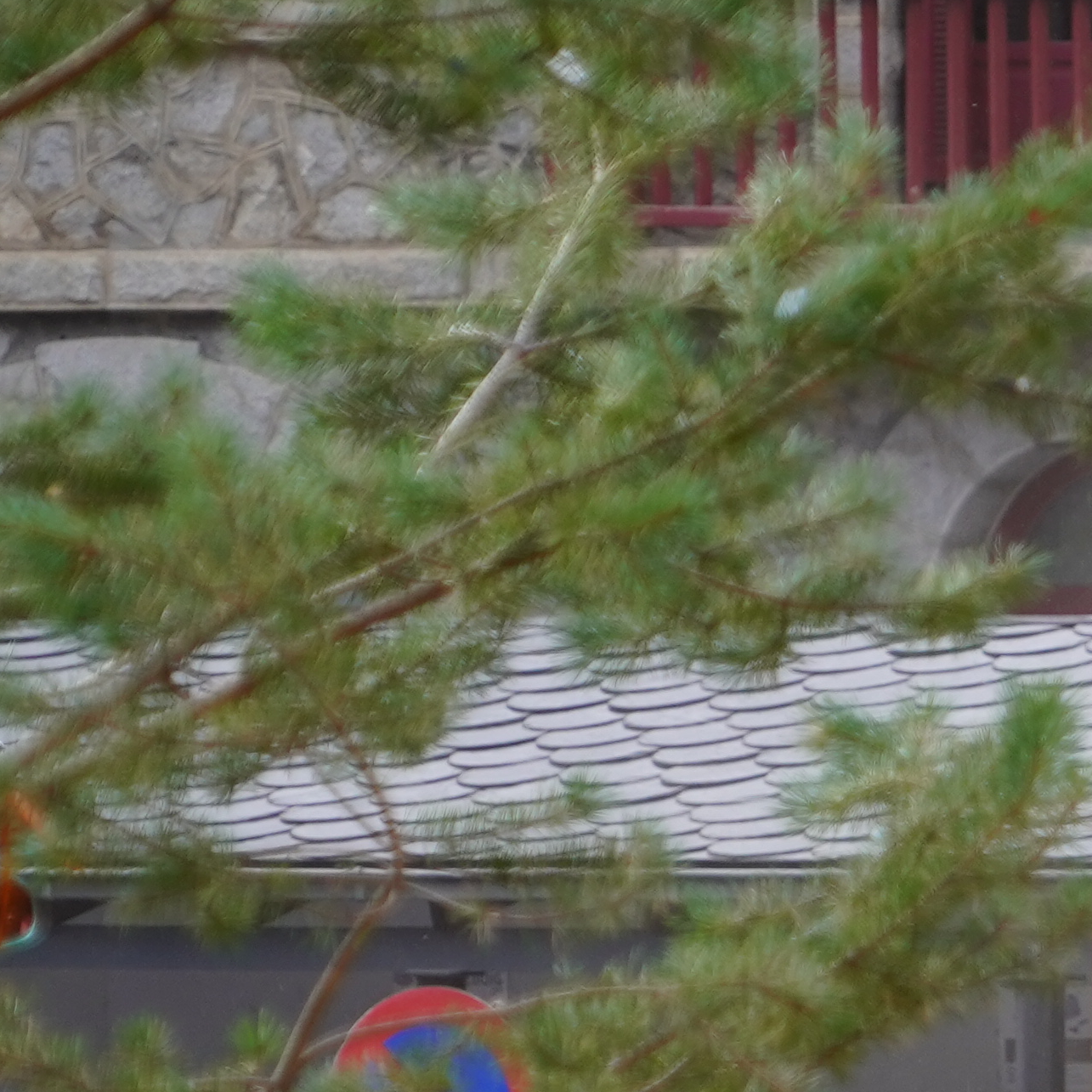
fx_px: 23092
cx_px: 1912
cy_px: 1540
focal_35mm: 647
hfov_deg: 2.7
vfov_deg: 2.7
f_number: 6.3
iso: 400
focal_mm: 163
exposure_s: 1/200
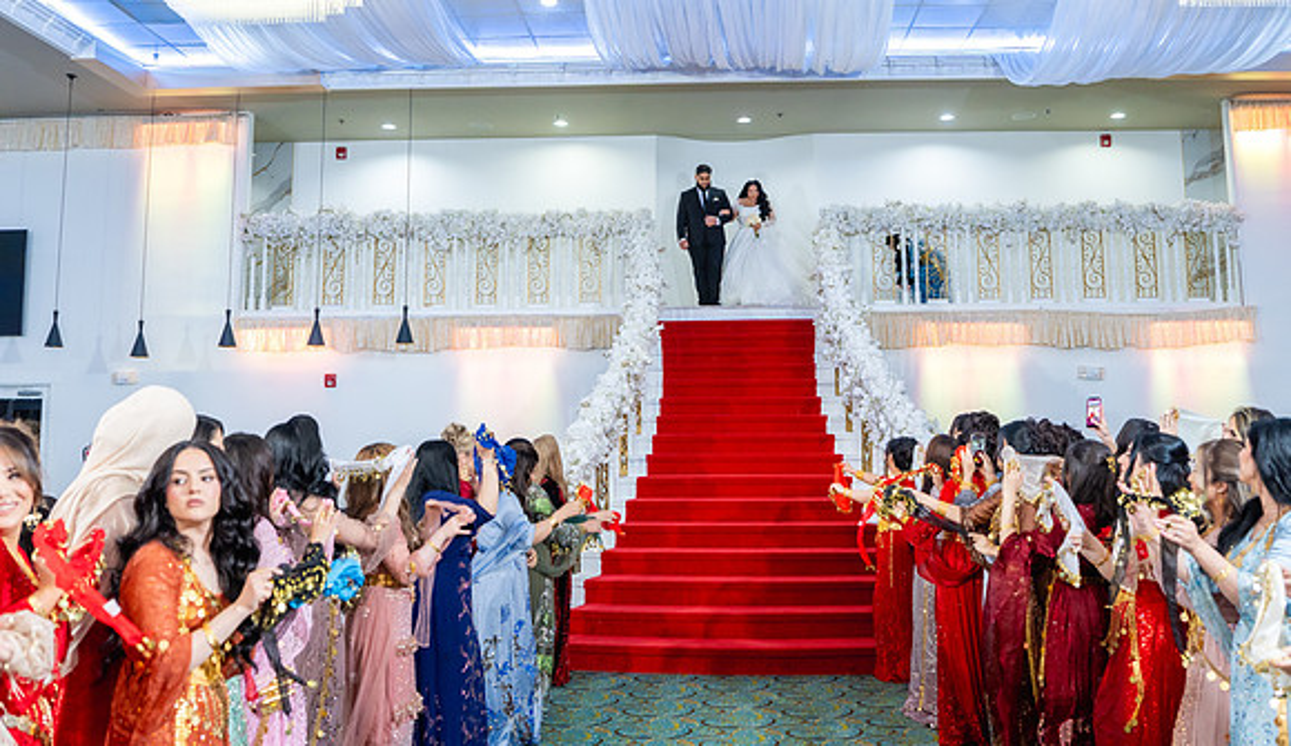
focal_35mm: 32
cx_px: 676
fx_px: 1095
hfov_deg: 61.0
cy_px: 296
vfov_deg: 37.4
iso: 800
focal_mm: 28
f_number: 2.8
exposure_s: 1/160
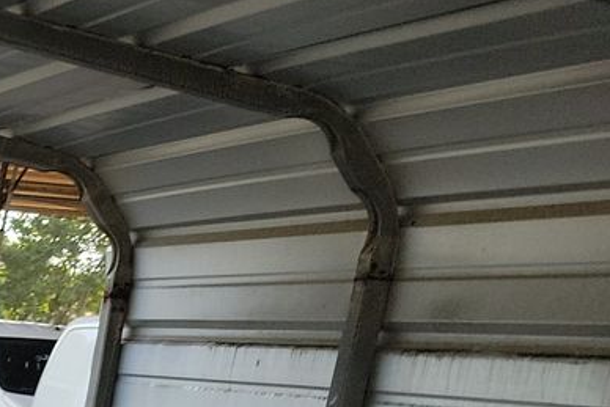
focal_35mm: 103
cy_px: 852
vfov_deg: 11.7
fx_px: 1746
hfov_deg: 15.6
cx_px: -618
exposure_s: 1/206
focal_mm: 6.7
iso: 50
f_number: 1.8
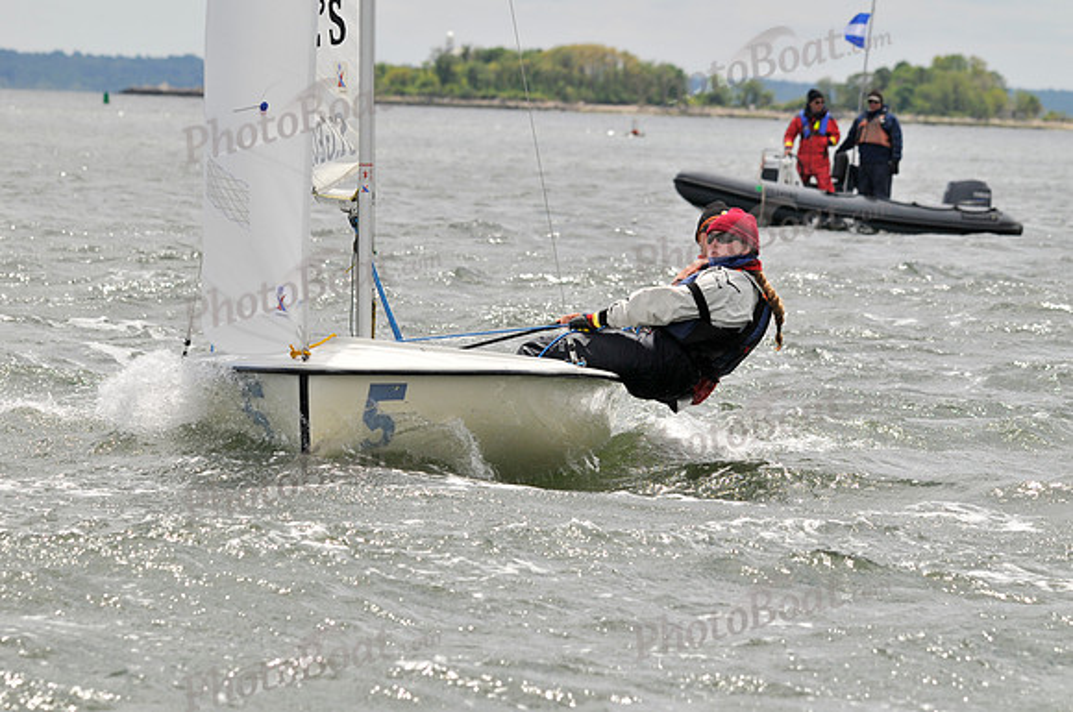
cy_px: 356
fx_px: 8929
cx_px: 536
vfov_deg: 4.6
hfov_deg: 6.9
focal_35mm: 300
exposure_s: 1/640
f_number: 10
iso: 200
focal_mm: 200
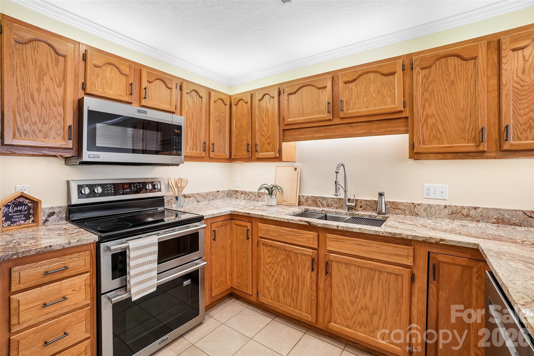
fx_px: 222
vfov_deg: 77.3
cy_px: 178
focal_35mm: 15
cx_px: 267
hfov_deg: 100.4
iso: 400
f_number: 8
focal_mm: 10
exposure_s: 1/20
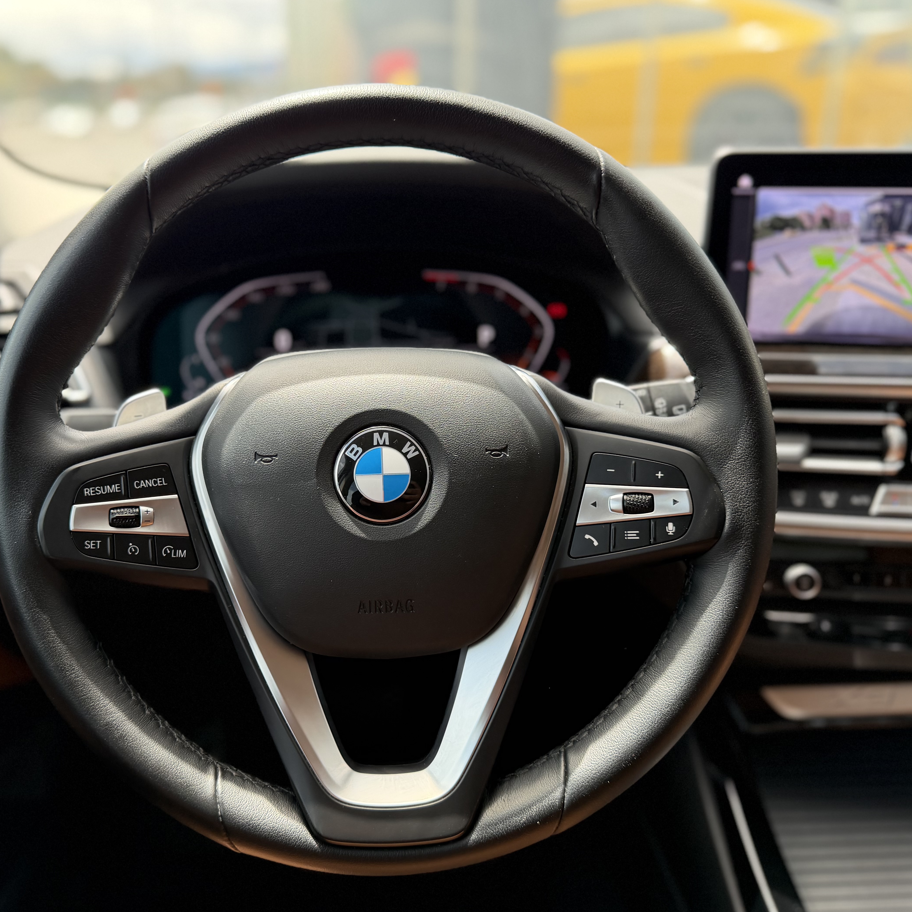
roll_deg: +0.7
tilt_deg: -21.9
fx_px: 864
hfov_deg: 55.4
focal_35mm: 29
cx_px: 391
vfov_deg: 55.6
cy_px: 459
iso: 200
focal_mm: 6.76
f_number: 1.78
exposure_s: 1/217
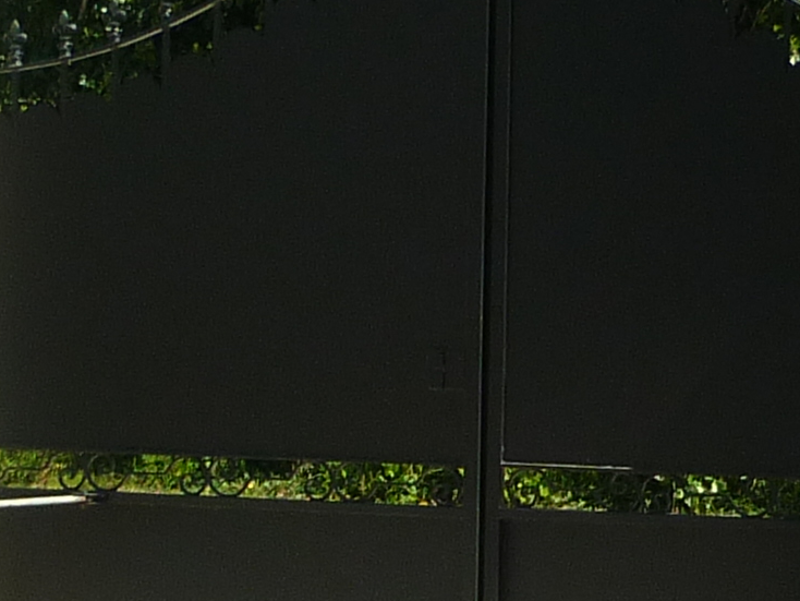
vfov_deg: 9.0
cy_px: 564
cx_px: 450
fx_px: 3791
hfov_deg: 12.0
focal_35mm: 164
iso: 80
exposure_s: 1/160
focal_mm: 5.5
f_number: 8
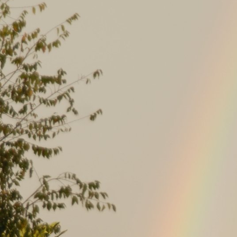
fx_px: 2341
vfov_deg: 5.8
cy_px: 279
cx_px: 157
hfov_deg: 5.8
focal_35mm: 302
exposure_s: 1/200
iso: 200
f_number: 4
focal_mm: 85
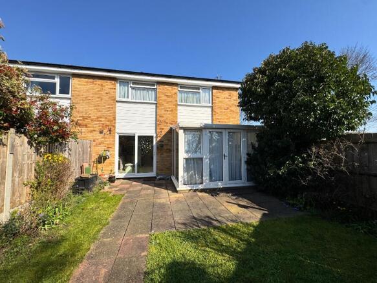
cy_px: 142
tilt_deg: +2.6
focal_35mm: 14
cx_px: 188
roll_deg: +0.3
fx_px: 152
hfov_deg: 102.1
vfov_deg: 85.7
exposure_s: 1/2146
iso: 40
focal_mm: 2.22
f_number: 2.2
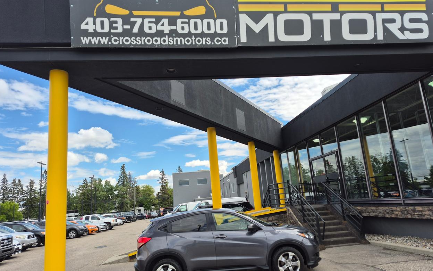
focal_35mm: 25
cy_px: 138
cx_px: 219
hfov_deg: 72.5
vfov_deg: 49.3
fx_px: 295
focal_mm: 5.4
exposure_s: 1/1552
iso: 25
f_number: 1.8
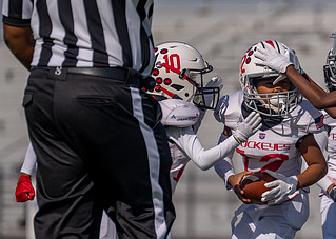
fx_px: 5089
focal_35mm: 534
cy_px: 164
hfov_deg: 3.8
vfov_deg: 2.7
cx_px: 281
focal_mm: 280
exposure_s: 1/2500
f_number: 4
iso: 100
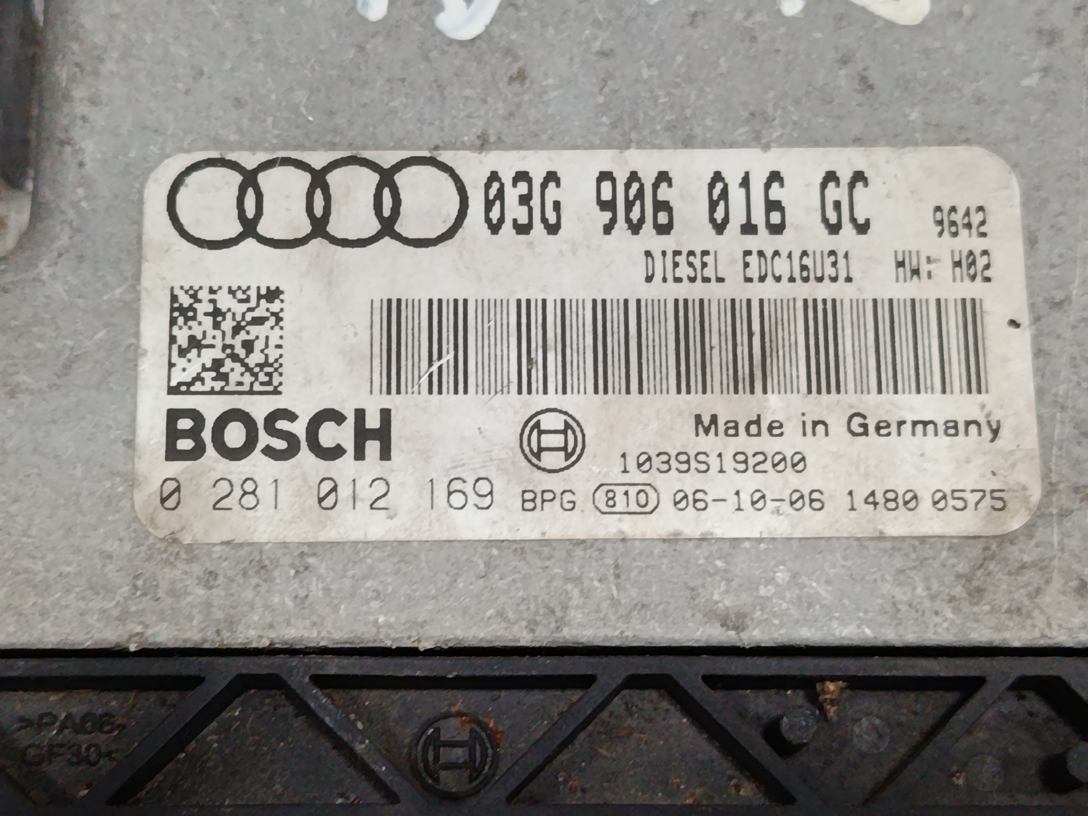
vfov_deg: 22.3
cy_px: 408
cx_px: 544
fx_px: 2074
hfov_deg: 29.4
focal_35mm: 66
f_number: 1.7
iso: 742
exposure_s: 1/50
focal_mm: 5.24
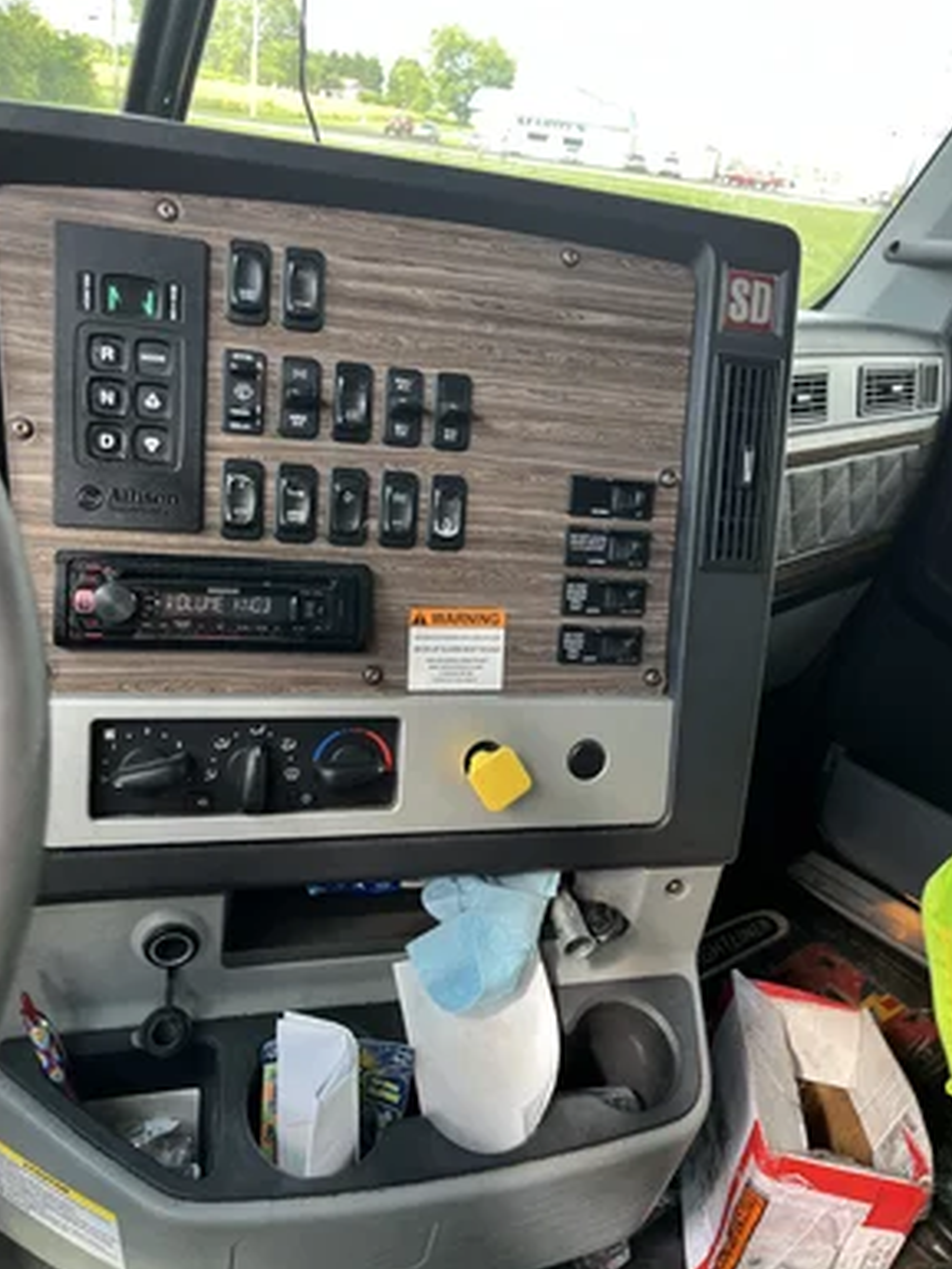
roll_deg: -5.5
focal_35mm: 27
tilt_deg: -27.8
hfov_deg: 51.4
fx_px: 990
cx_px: 478
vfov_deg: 65.3
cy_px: 626
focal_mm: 5.1
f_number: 1.6
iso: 50
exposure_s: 1/122
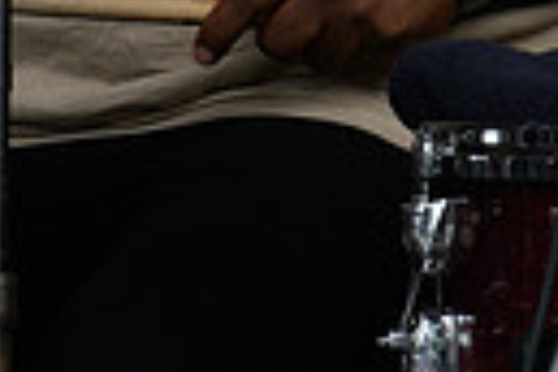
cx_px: 35
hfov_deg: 3.3
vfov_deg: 2.2
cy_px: -314
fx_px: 9609
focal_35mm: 620
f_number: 6.3
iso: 1600
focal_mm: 92
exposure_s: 1/1600
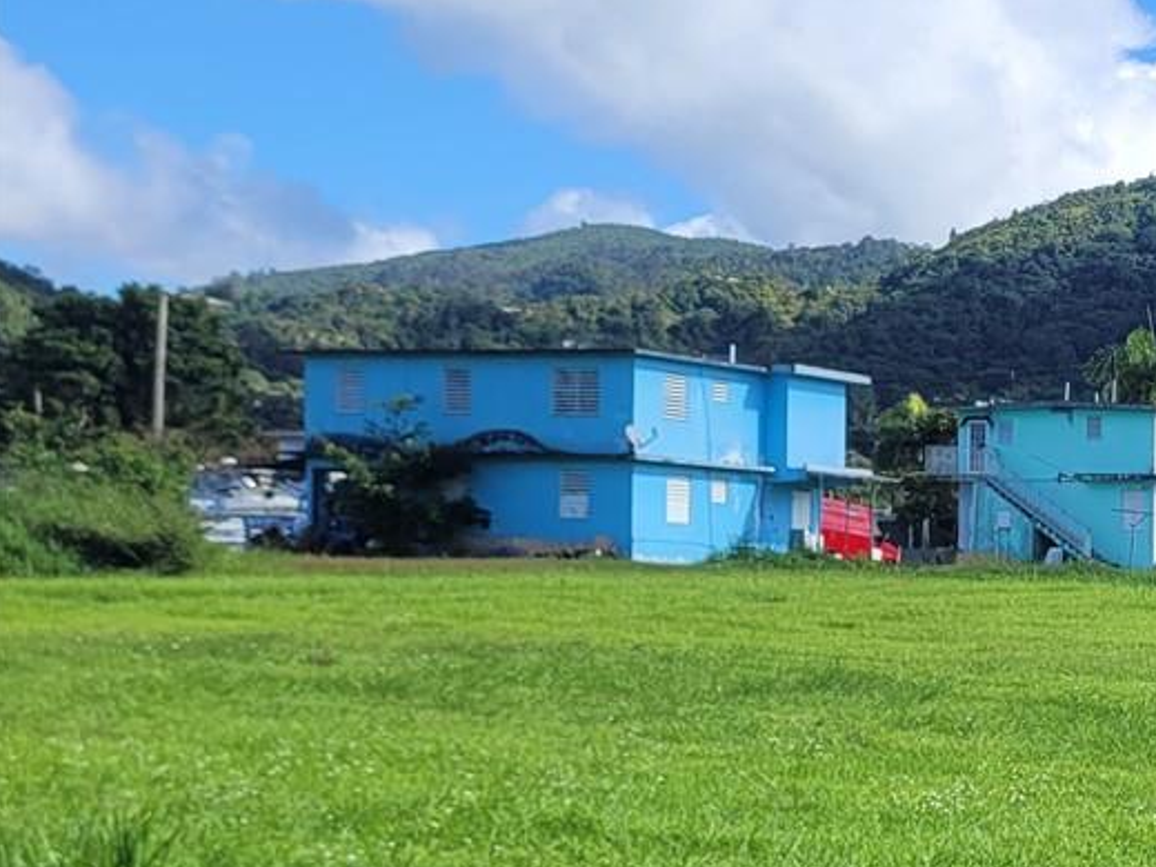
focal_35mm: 80
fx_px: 2672
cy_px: 756
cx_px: 1770
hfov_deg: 20.6
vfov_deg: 18.2
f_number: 1.8
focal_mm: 5.4
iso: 40
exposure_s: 1/1761
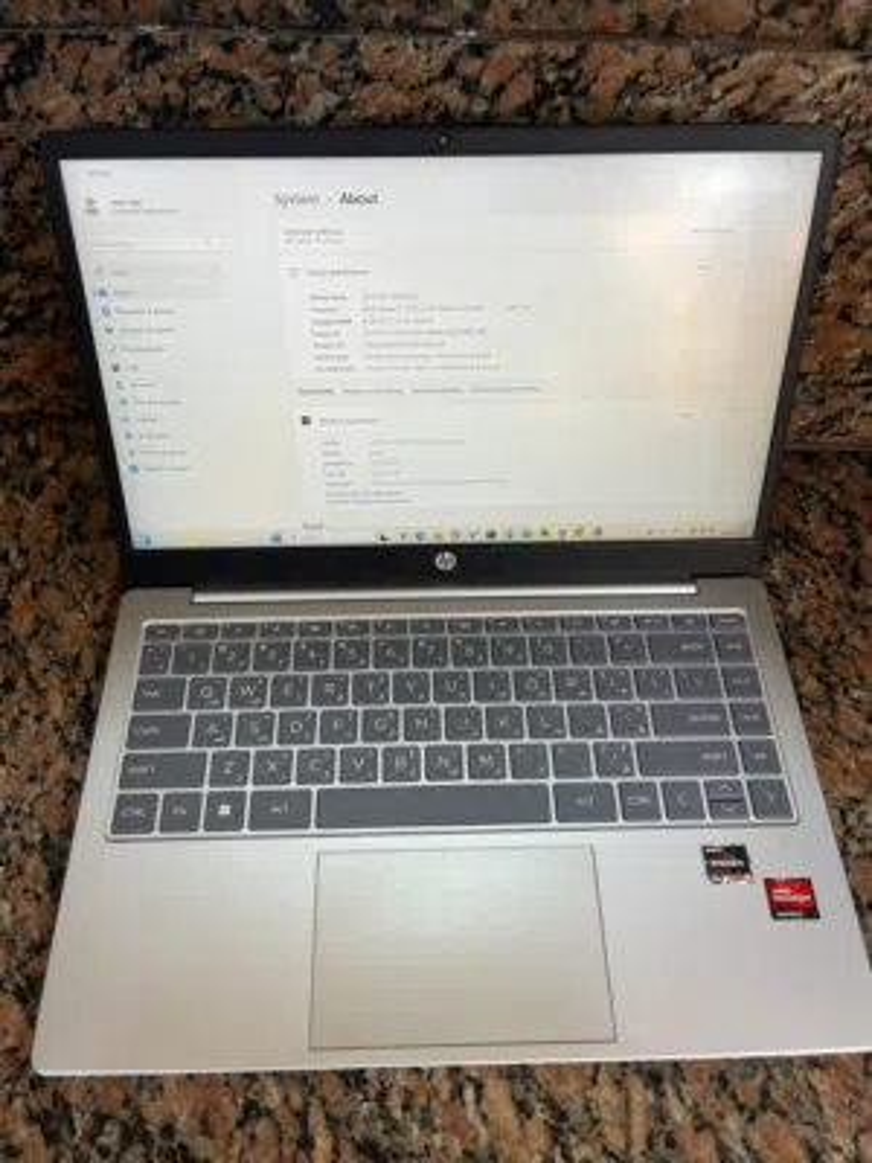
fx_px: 873
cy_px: 582
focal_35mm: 26
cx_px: 436
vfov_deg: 67.3
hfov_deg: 53.1
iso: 80
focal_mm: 5.1
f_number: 1.6
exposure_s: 1/100
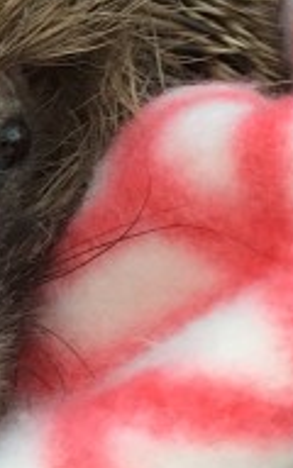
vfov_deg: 12.7
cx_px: -295
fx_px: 2095
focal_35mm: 164
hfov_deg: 7.7
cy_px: 129
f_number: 2.2
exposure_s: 1/120
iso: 40
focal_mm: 4.15
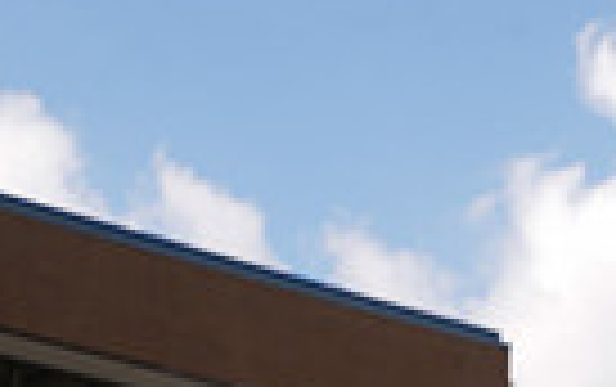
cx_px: 629
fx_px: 3933
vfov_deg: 5.4
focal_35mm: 234
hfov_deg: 8.9
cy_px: 950
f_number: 8
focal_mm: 70
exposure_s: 1/200
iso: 80
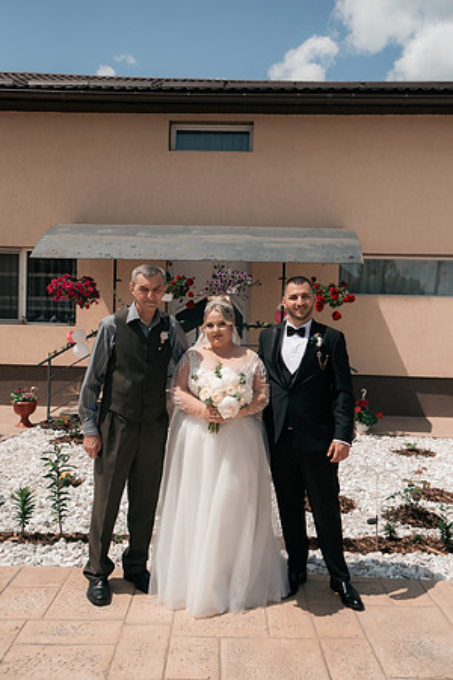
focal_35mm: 30
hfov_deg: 43.6
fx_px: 566
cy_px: 340
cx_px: 226
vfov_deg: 61.9
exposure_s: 1/3200
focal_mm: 30
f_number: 5
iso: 320
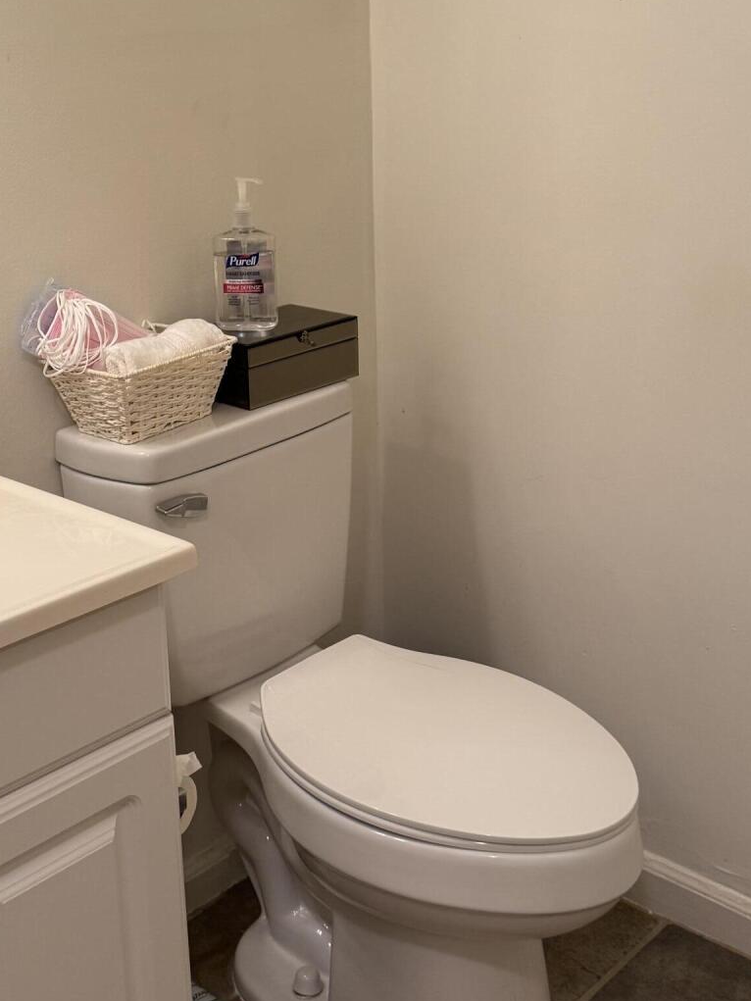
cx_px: 241
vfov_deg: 40.2
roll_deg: +3.4
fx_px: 1359
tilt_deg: -15.1
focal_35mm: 47
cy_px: 387
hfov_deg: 30.6
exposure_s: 1/120
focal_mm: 6.76
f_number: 1.78
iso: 200
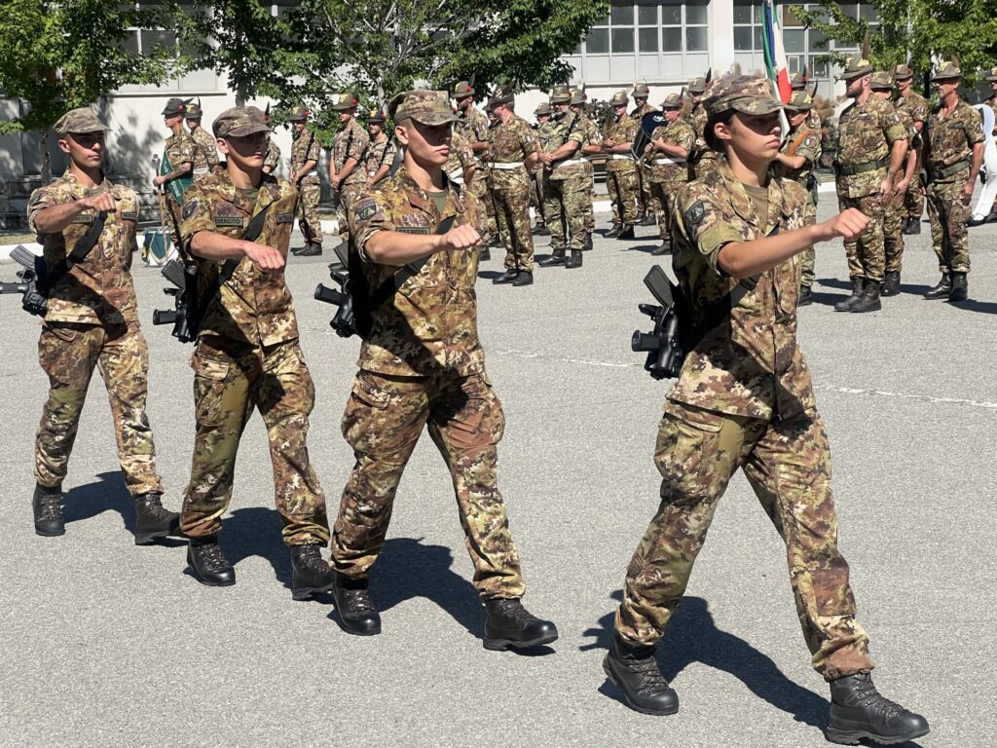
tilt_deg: -7.3
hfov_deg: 25.3
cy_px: 374
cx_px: 498
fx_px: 2218
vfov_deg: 19.1
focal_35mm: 77
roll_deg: +2.2
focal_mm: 9
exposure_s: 1/797
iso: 32
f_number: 2.8
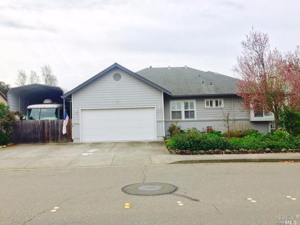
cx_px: 150
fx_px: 251
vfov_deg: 48.2
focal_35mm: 29
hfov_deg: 61.7
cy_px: 112
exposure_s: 1/898
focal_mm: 4.15
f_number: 2.2
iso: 32
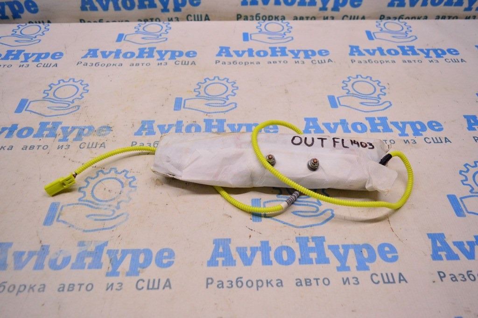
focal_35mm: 27
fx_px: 358
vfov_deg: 47.9
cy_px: 159
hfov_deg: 67.4
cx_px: 239
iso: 1600
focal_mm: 18
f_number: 4
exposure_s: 1/400
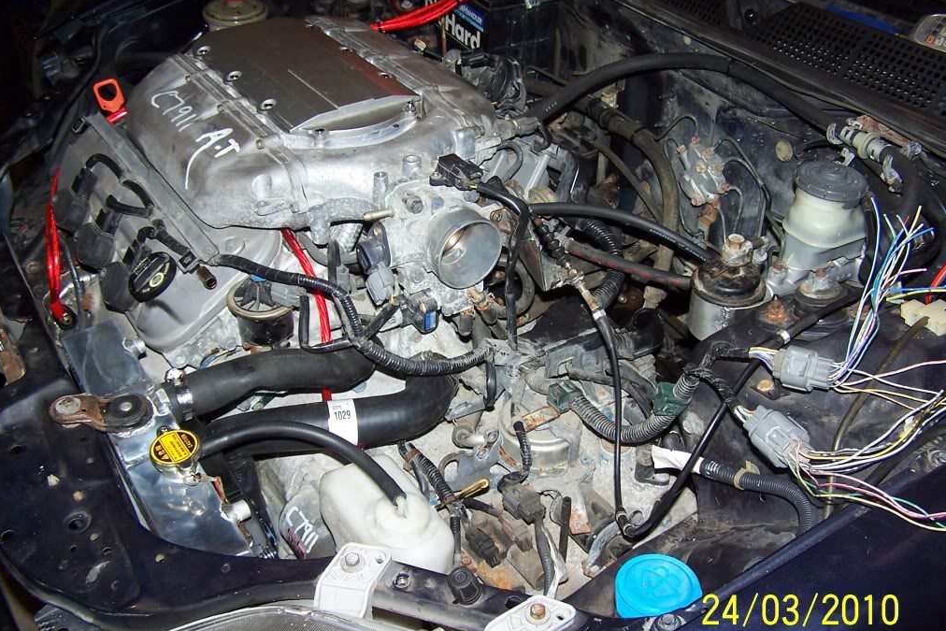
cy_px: 340
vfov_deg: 33.4
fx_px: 1051
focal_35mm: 40
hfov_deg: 48.5
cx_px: 475
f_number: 2.8
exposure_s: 1/60
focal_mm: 6.3
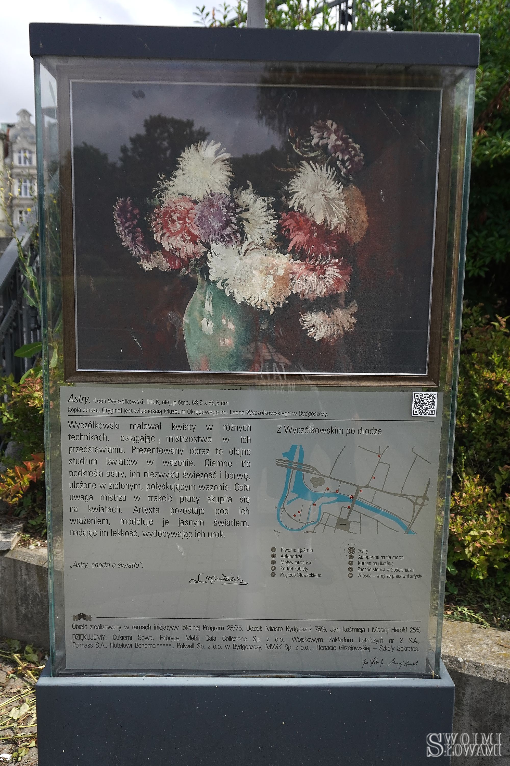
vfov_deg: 59.5
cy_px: 383
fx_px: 669
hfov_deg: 41.7
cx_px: 255
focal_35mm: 32
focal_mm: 21
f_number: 5.6
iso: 500
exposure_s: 1/1250
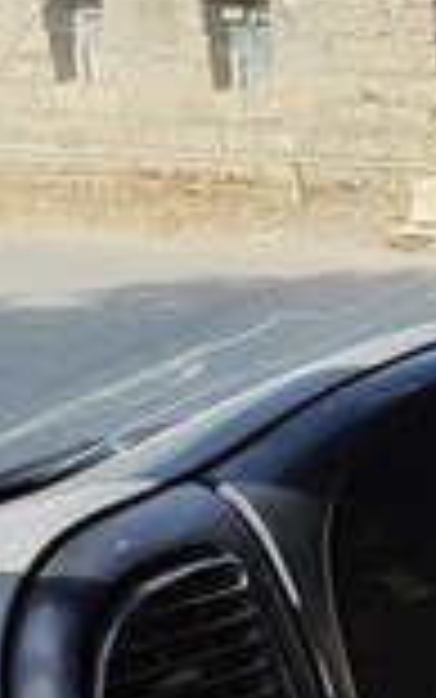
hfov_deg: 9.1
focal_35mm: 117
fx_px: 2222
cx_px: 1299
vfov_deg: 16.4
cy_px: 1006
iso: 40
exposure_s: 1/1540
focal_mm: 4.2
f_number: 1.7
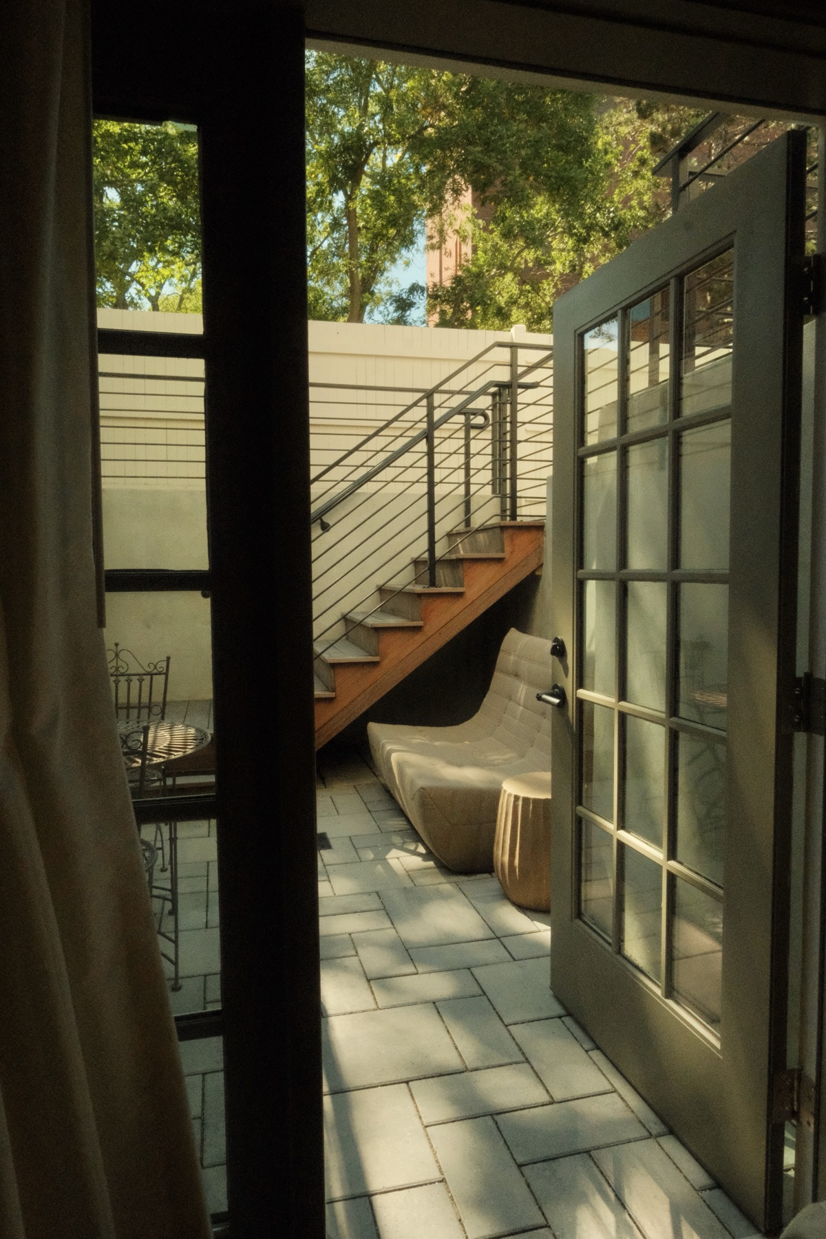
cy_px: 620
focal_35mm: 23
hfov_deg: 55.1
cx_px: 413
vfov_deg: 76.1
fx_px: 792
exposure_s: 1/500
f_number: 22
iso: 10000
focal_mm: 15
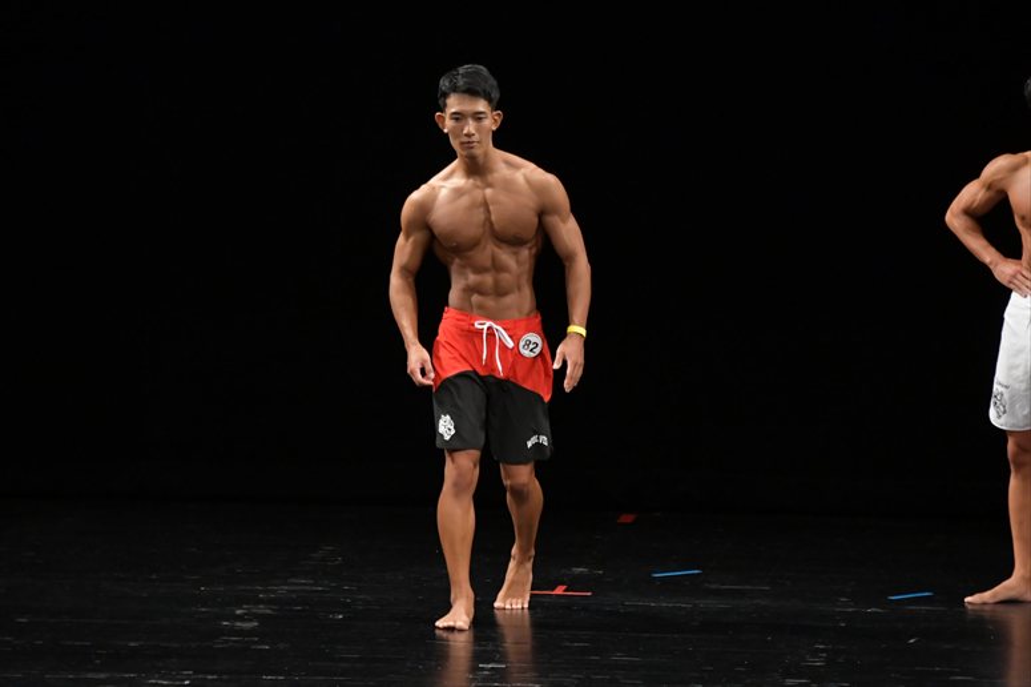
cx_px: 516
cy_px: 344
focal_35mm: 285
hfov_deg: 7.2
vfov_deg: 4.8
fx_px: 8158
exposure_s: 1/400
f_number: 5.6
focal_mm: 190
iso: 3200
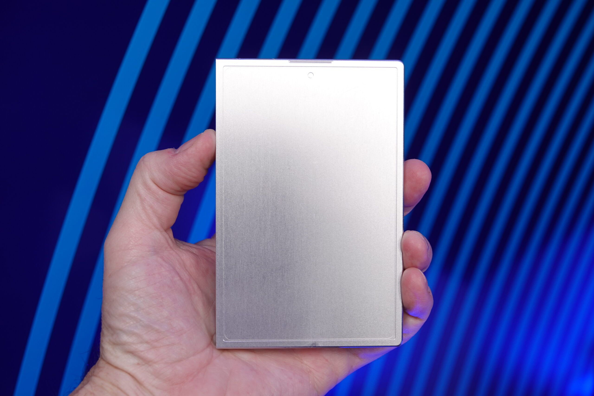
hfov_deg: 31.9
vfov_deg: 21.6
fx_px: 1039
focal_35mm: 63
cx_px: 297
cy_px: 198
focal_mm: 23.09
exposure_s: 1/25
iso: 100
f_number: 3.5
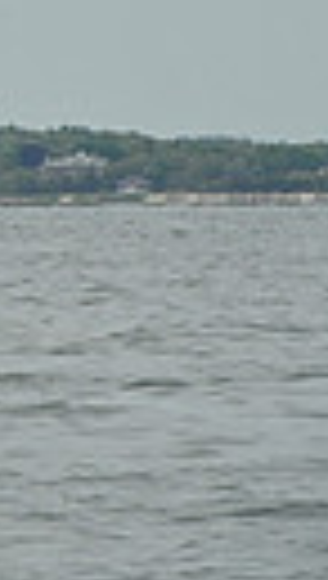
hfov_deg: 1.3
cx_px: -939
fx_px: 14468
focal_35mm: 940
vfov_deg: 2.3
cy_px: -191
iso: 320
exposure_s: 1/800
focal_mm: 200
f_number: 11
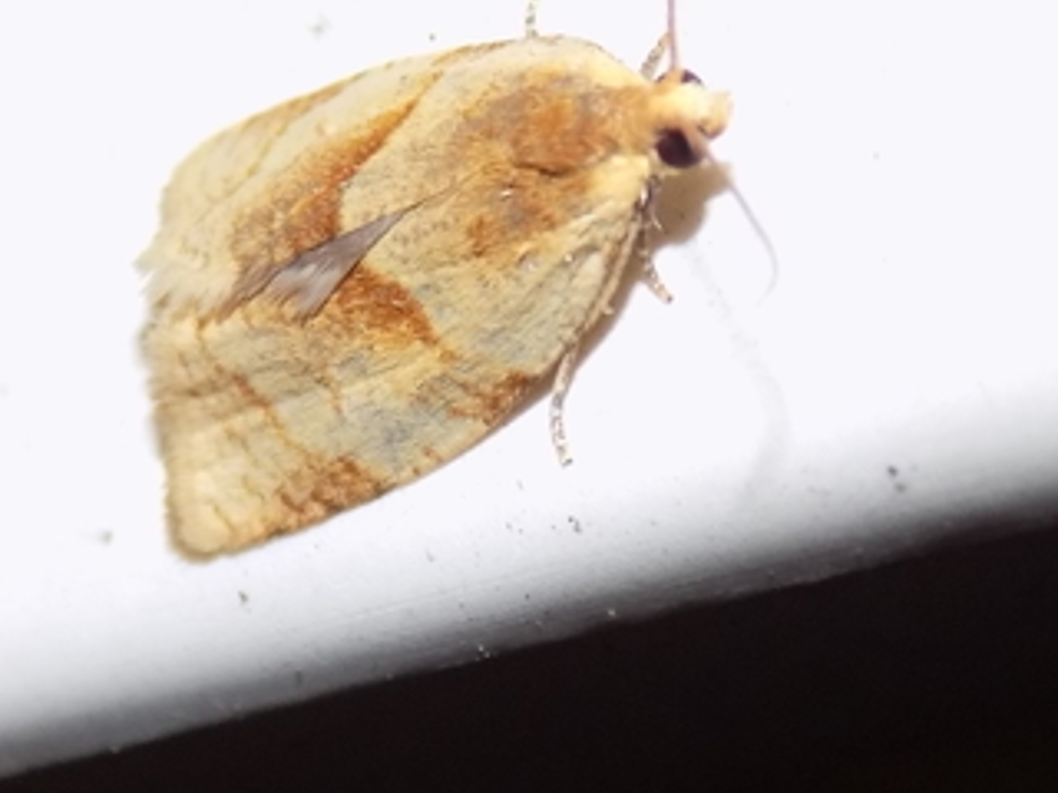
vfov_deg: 4.7
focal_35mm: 315
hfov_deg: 6.3
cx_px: 339
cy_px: 218
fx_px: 9628
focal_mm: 20.9
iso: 200
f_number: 4.8
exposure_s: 1/30
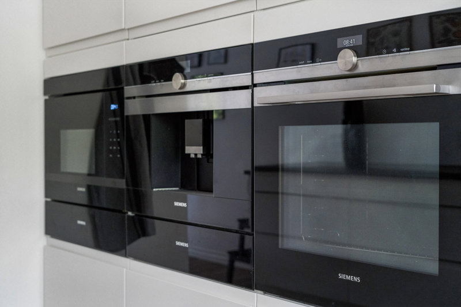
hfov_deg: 39.6
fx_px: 640
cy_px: 154
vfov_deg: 27.0
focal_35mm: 50
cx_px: 230
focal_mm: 50
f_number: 4.5
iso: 2500
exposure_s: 1/160
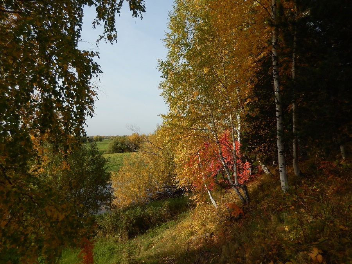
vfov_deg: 54.9
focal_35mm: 25
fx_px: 254
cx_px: 176
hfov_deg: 69.4
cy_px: 132
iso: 125
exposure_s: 1/1250
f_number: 3.4
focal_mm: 4.5
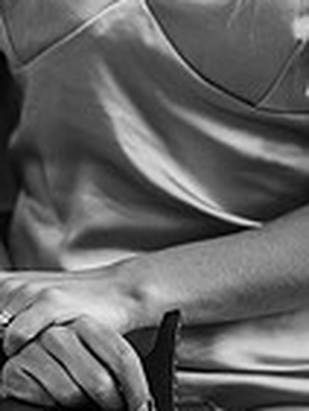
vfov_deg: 7.5
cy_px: -128
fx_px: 3102
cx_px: 217
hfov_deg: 5.7
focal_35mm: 261
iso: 640
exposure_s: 1/200
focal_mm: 85
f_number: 1.8
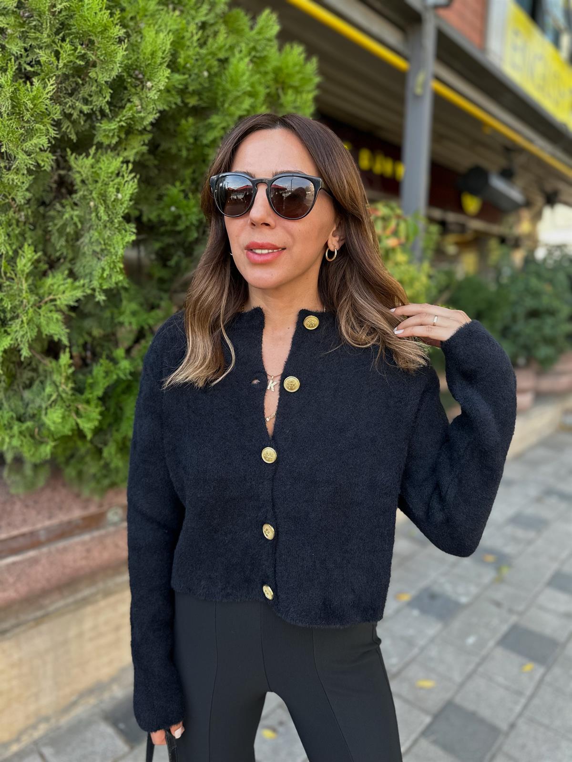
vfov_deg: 71.6
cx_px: 286
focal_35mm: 24
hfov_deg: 56.8
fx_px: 529
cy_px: 381
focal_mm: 6.86
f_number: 1.78
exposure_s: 1/208
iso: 64
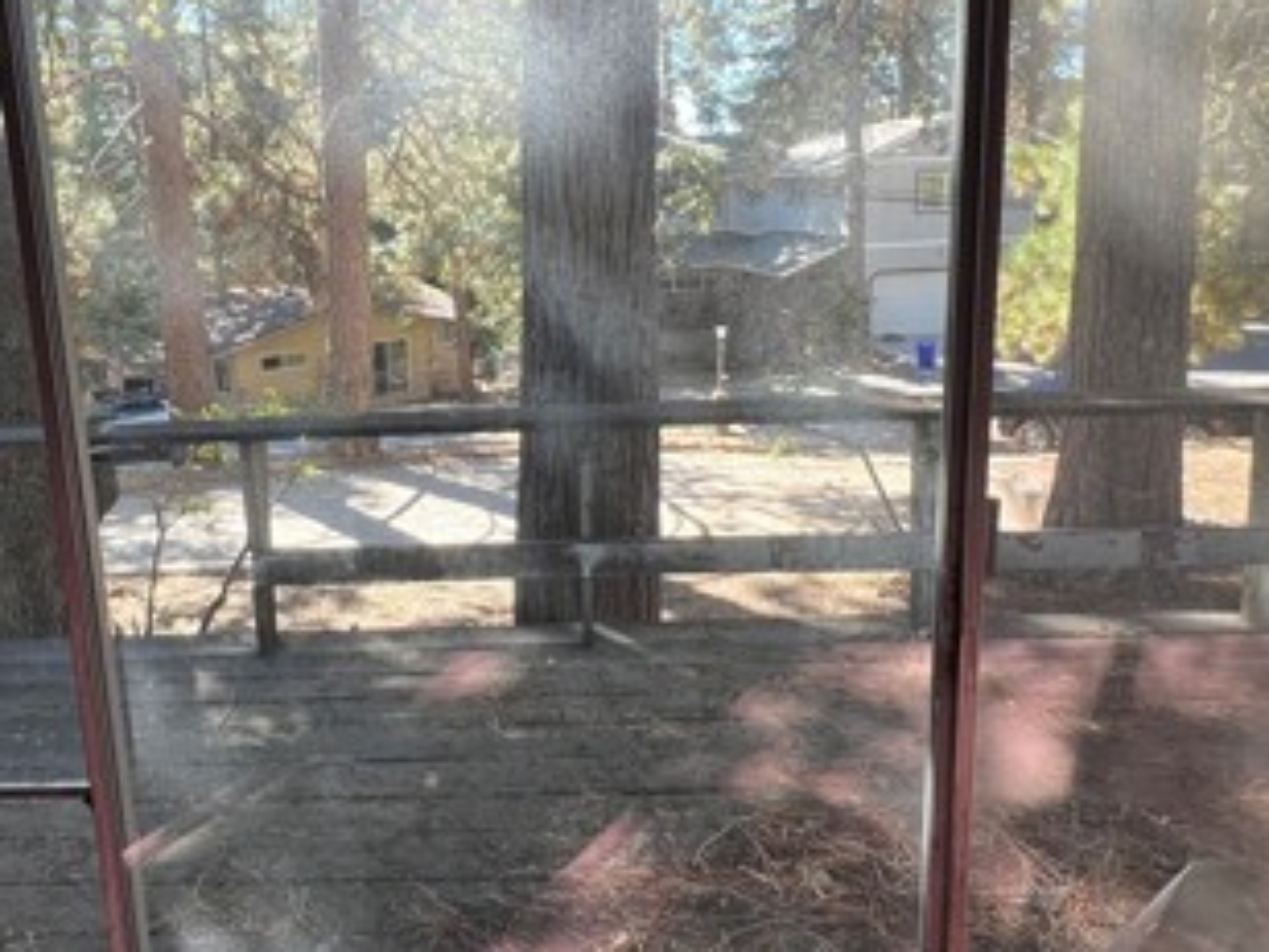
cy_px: 408
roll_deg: +2.9
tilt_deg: -11.6
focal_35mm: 27
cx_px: 515
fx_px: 990
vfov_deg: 51.2
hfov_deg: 64.8
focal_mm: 1.57
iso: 32
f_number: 1.8
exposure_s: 1/100
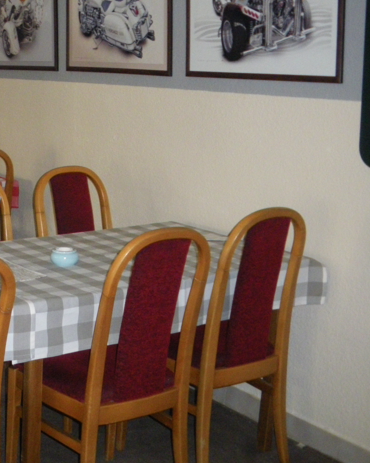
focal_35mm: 64
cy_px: 160
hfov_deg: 22.4
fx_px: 876
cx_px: -48
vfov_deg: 29.4
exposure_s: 1/50
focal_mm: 6.3
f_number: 3.5
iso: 500
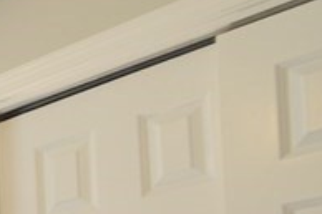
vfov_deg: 14.7
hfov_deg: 15.7
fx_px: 706
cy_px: 407
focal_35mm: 79
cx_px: -417
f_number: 4
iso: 400
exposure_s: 1/60
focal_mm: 10
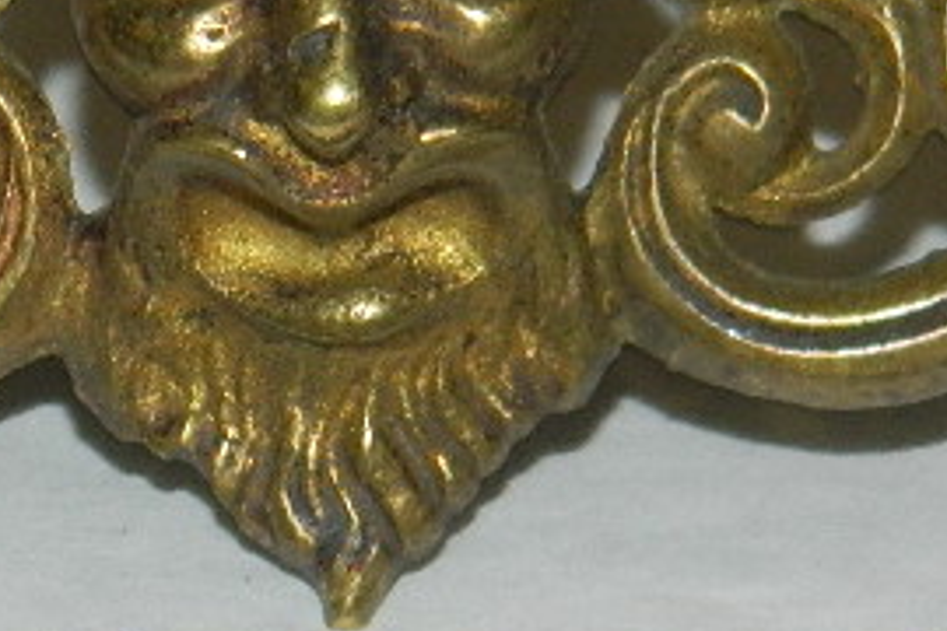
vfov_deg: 3.4
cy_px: 319
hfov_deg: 5.1
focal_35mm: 407
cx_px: 231
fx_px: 10706
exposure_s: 1/30
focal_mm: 18.6
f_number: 4.5
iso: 200
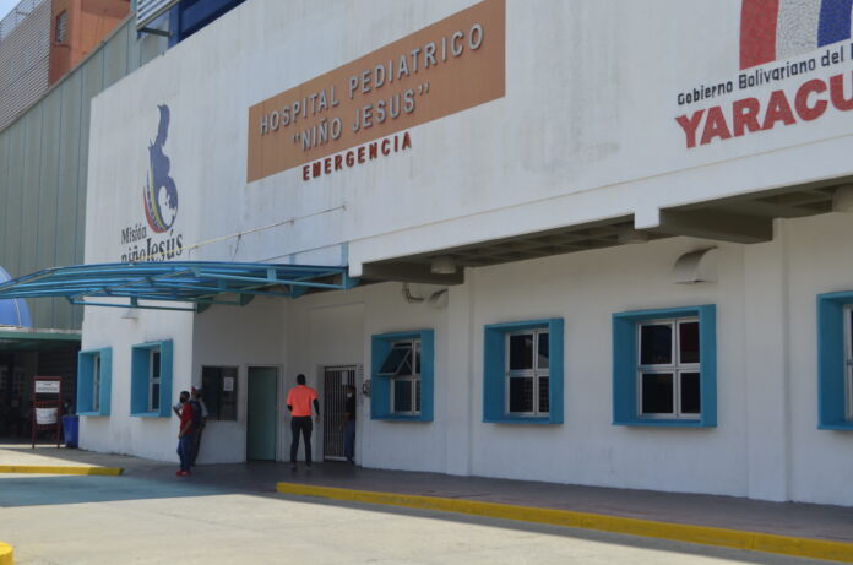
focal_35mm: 48
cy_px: 282
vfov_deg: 28.0
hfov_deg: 41.2
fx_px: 1135
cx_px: 426
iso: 400
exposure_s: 1/1600
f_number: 5.6
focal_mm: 32
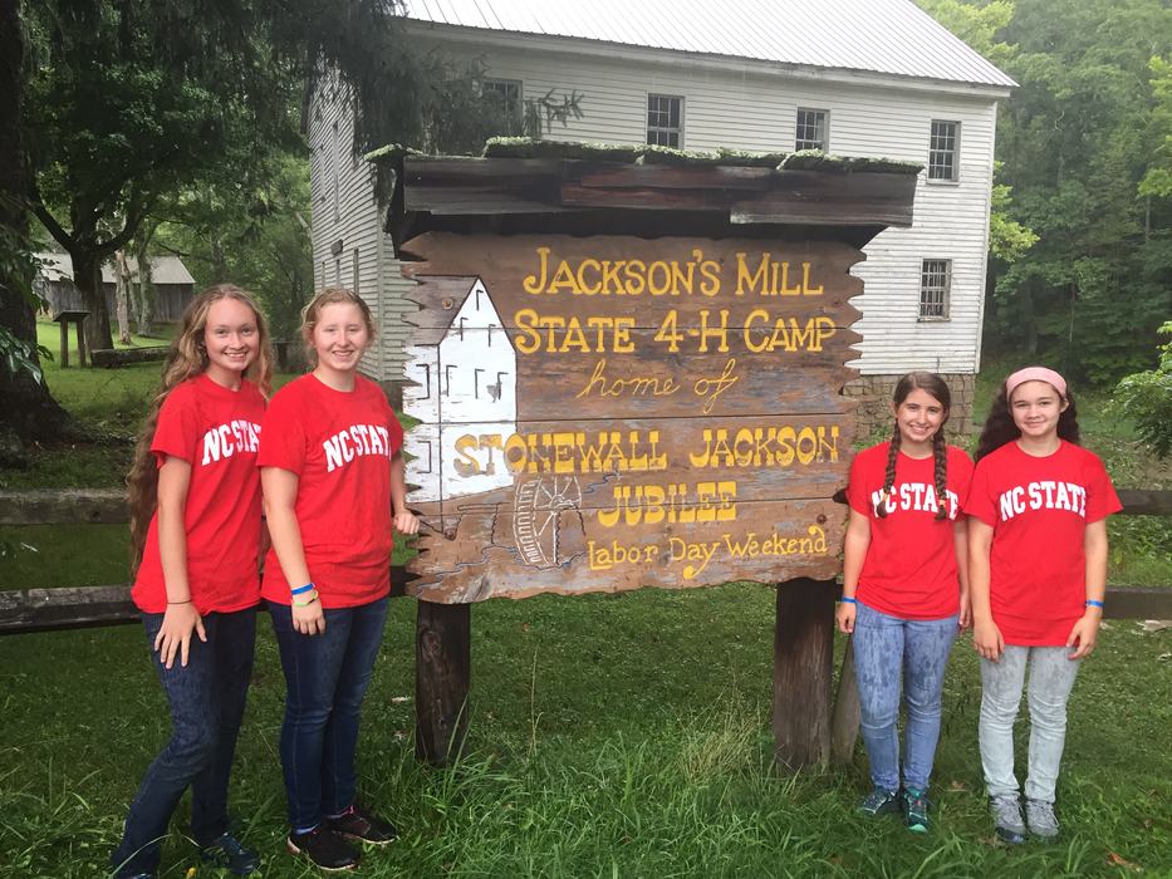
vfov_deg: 48.2
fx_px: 982
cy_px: 440
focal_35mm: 29
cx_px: 586
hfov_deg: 61.7
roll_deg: -2.0
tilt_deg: -7.6
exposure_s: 1/30
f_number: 2.2
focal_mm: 4.15
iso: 32
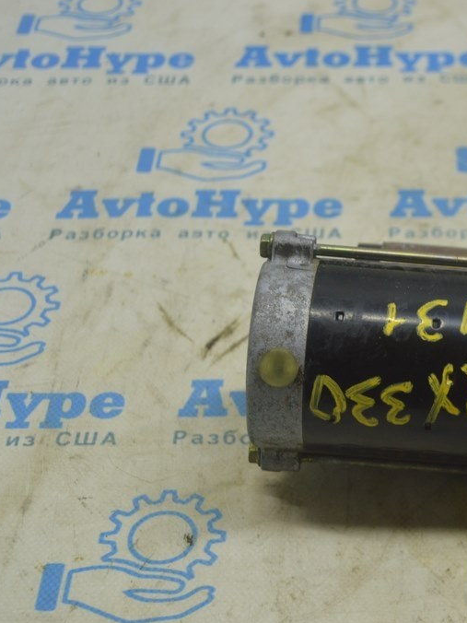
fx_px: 1493
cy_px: 313
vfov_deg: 23.6
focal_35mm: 83
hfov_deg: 17.4
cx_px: 447
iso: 400
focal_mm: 38
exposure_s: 1/40
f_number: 5.6
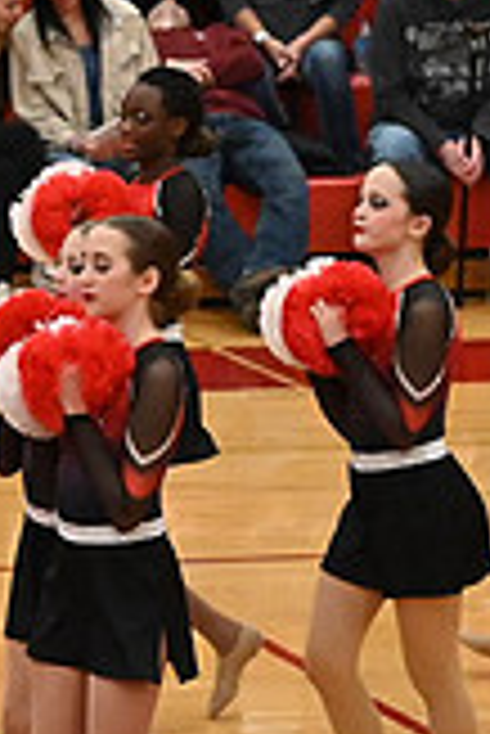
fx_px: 8495
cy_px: 480
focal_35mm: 417
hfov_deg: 3.3
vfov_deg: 4.9
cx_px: -742
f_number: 4
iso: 8000
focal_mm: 78
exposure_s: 1/400
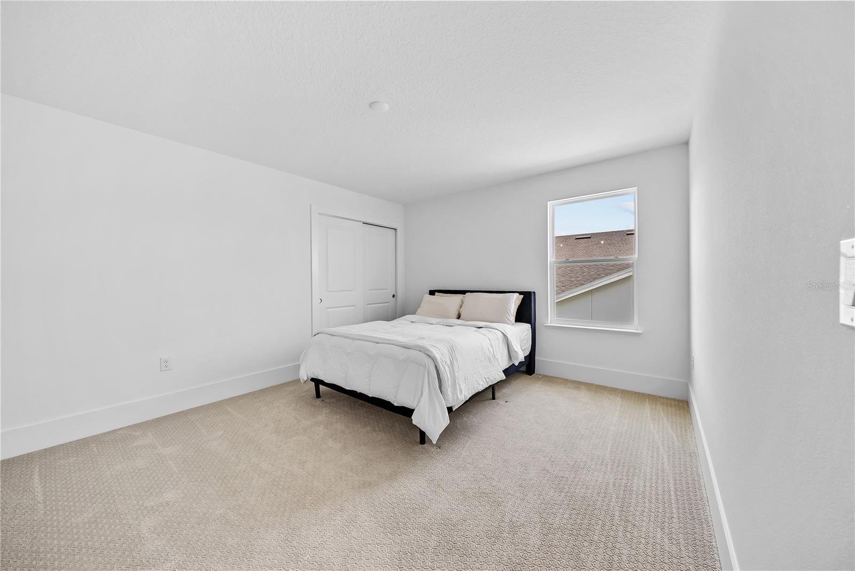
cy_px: 286
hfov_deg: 112.6
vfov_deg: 90.1
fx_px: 285
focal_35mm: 12
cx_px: 428
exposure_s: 1/6
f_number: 6.3
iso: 320
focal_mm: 12
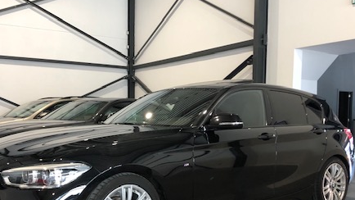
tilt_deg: -5.3
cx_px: 183
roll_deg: -0.4
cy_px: 153
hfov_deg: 45.5
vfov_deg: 26.1
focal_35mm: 45
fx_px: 424
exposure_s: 1/33
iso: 40
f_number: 1.8
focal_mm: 3.99
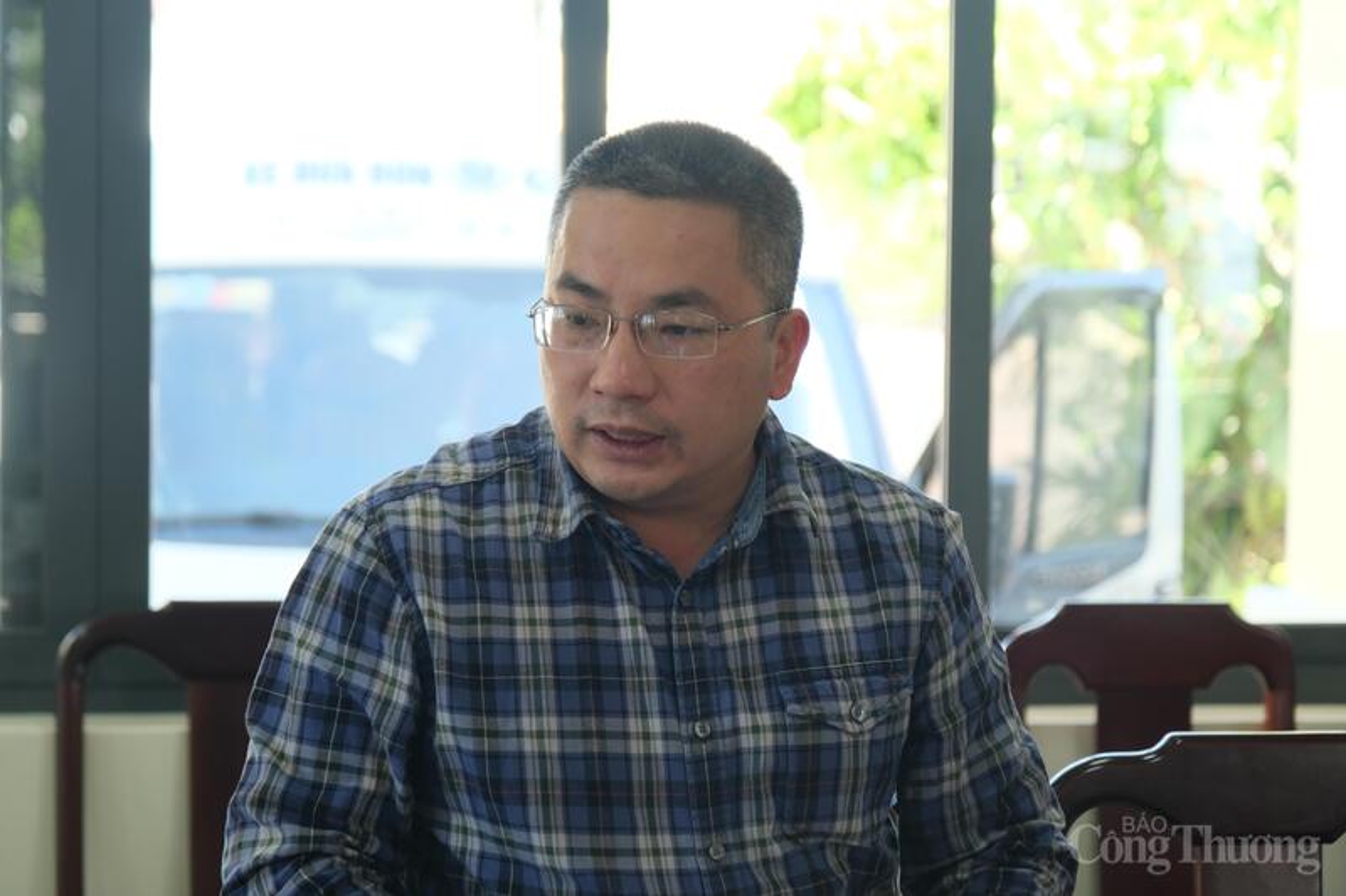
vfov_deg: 13.5
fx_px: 3775
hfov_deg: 20.2
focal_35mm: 101
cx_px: 673
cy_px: 448
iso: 1000
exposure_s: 1/200
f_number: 4
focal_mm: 67.5
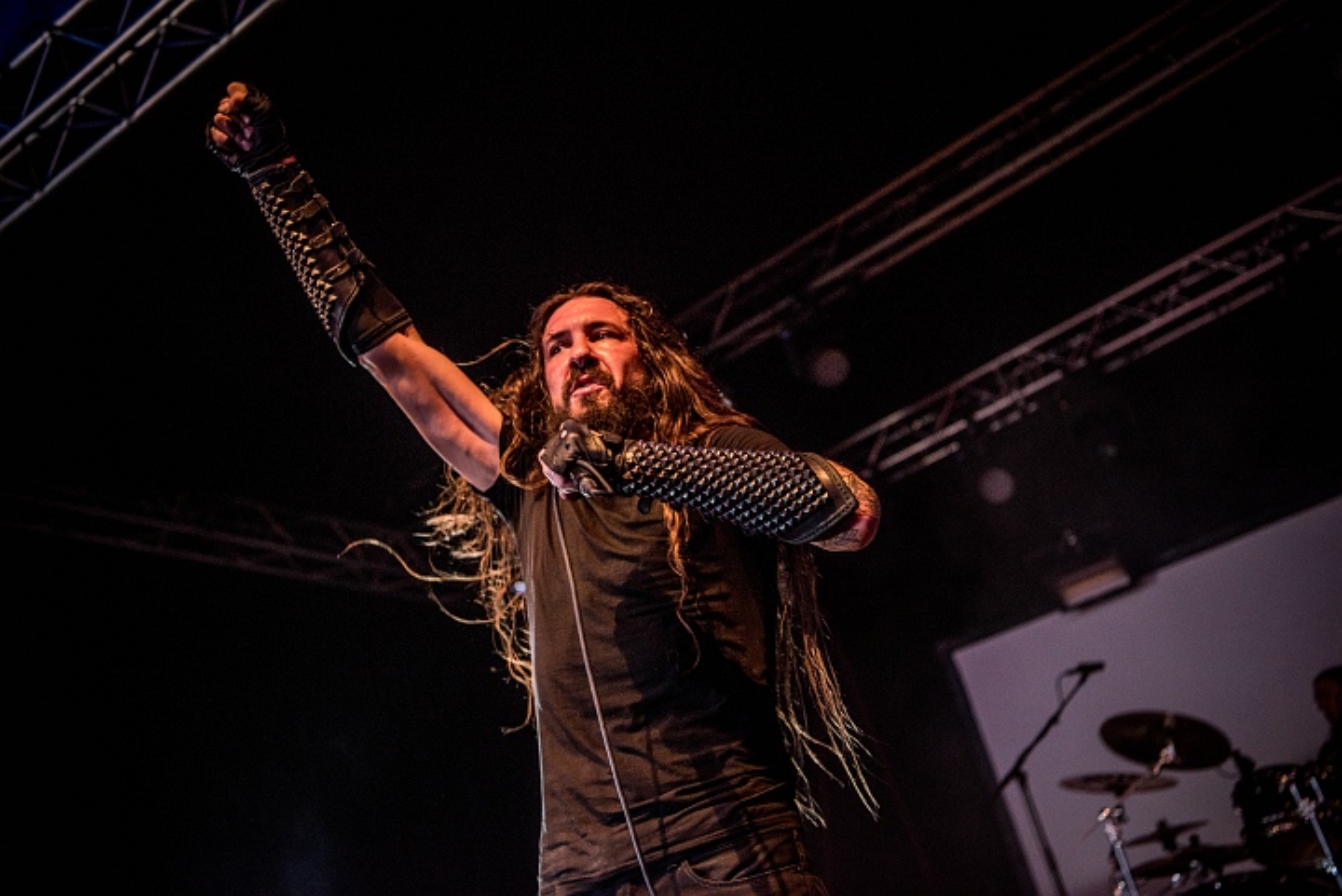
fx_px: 1678
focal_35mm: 45
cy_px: 448
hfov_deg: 43.6
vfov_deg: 29.9
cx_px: 671
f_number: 2.8
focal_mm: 45
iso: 800
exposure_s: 1/125
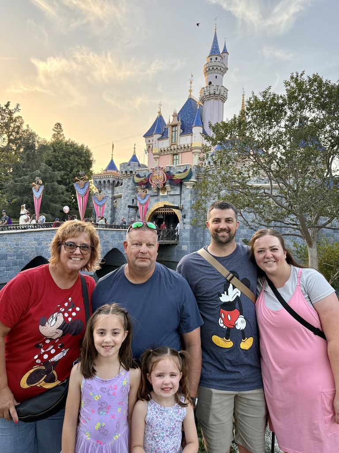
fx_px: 313
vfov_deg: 71.6
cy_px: 226
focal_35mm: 24
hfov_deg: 56.8
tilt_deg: +1.4
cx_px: 170
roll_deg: -2.0
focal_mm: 6.76
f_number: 1.78
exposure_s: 1/355
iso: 100
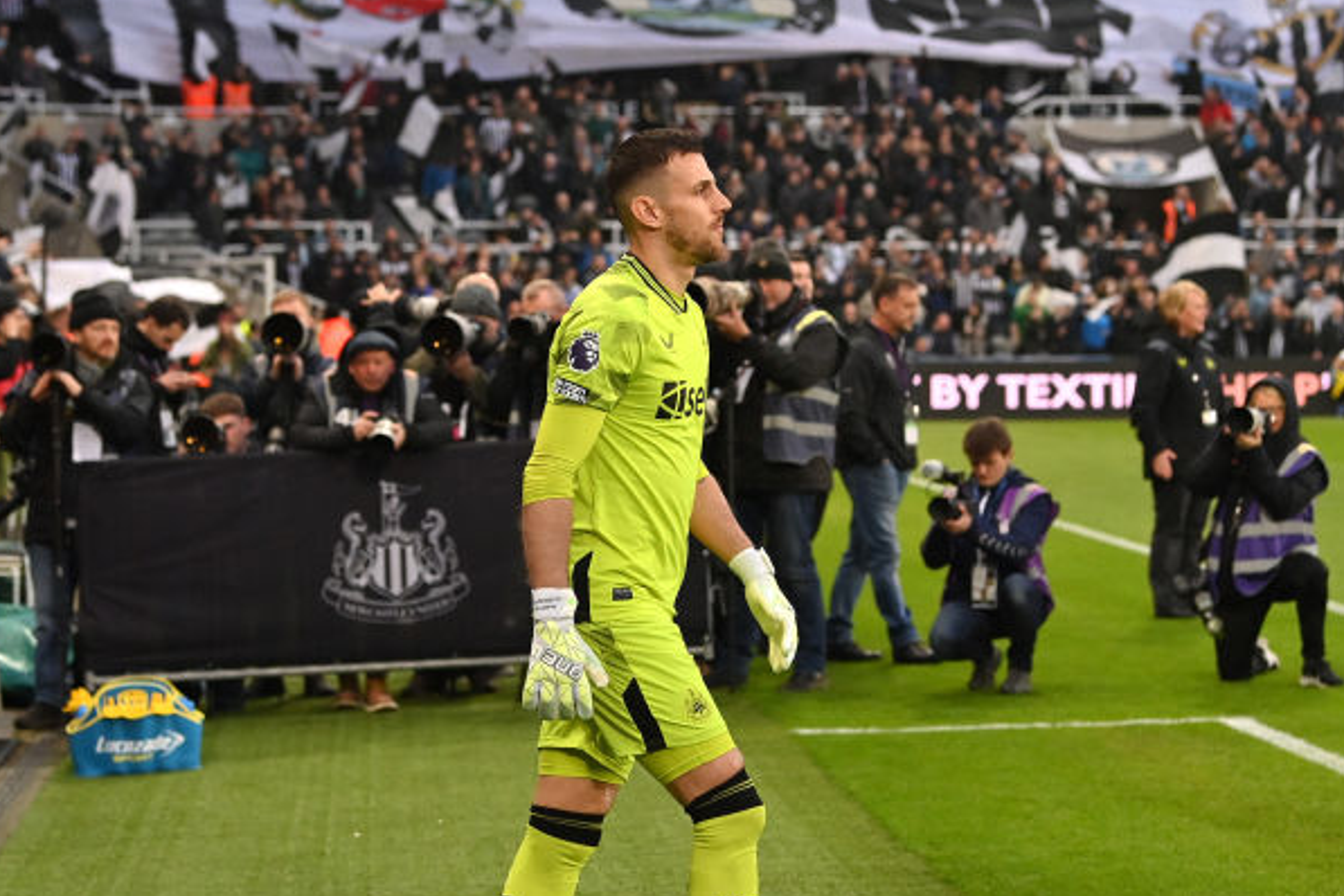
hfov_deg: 17.1
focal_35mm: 120
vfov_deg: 11.4
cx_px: 691
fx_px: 4480
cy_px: 418
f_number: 3.5
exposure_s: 1/2000
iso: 2000
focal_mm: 70
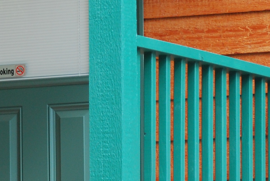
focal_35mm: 338
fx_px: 2539
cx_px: -147
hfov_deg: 6.0
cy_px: 78
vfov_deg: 4.1
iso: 320
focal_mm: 55
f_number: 5.6
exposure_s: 1/60
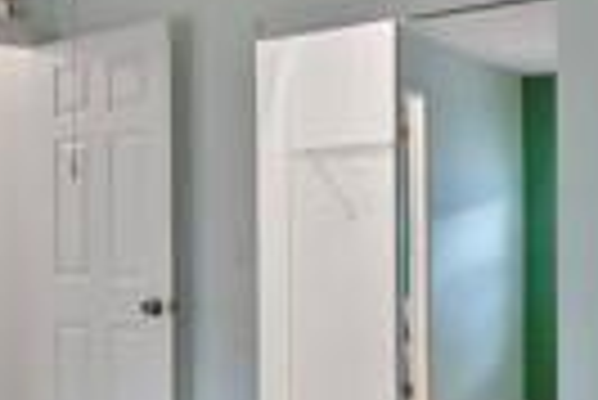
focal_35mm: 72
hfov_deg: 27.2
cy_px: 258
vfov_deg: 18.9
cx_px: 72
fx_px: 1197
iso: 400
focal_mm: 16
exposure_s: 1.3
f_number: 8
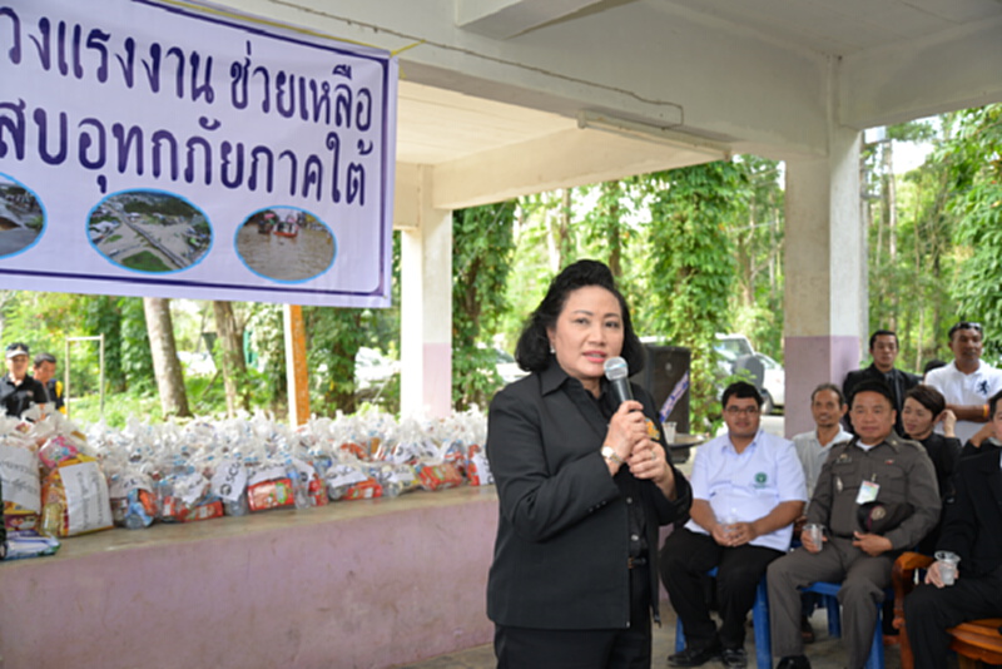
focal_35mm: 36
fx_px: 1002
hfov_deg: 53.1
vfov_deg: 36.9
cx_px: 501
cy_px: 334
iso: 250
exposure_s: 1/60
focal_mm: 36
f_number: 4
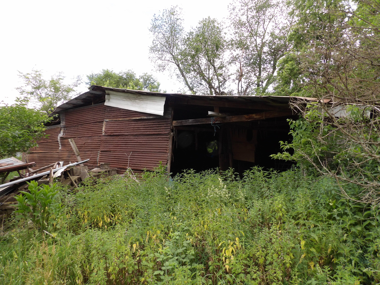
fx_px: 263
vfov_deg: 56.8
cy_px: 142
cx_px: 190
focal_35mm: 24
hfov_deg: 71.6
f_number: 3.2
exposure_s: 1/179
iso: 100
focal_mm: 4.3
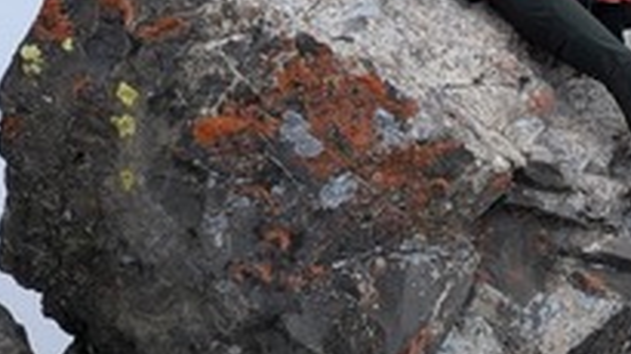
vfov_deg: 25.3
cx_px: 646
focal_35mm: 46
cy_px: 55
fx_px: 769
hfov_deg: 38.9
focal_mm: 1.95
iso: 45
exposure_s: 1/1149
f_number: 2.2
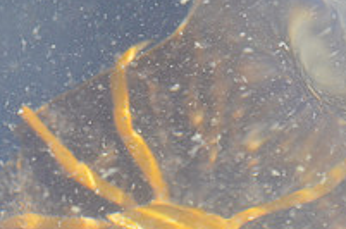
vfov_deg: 1.6
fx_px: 8087
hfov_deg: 2.5
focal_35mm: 843
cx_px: 182
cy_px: 255
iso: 800
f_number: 4.8
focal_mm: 195
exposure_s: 1/800
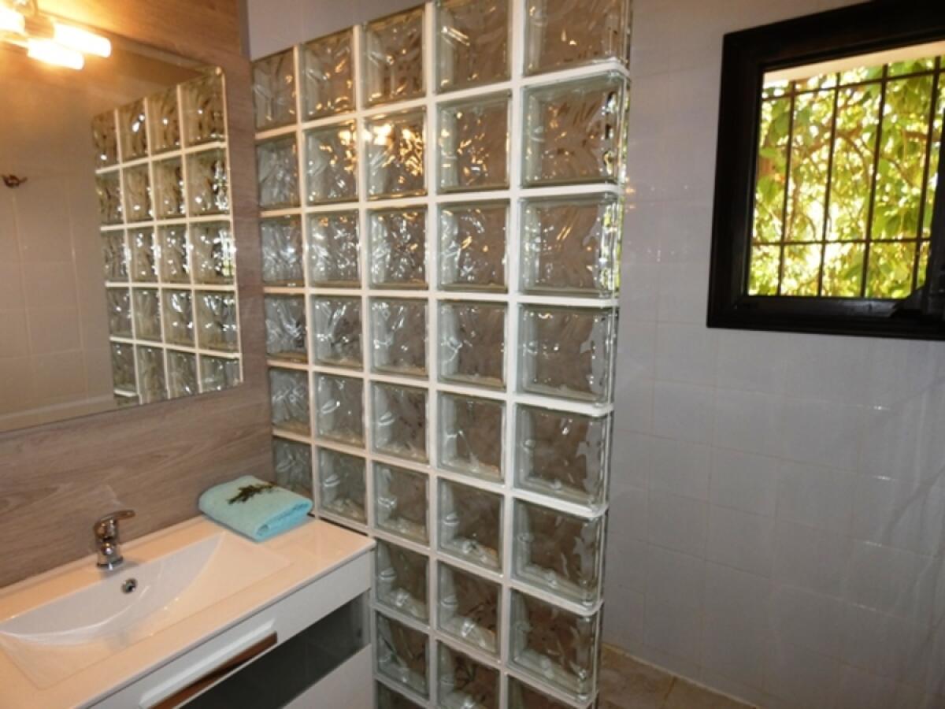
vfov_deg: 66.0
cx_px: 472
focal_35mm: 20
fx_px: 546
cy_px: 354
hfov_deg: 81.7
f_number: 2.8
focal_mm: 3.6
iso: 160
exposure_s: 1/60
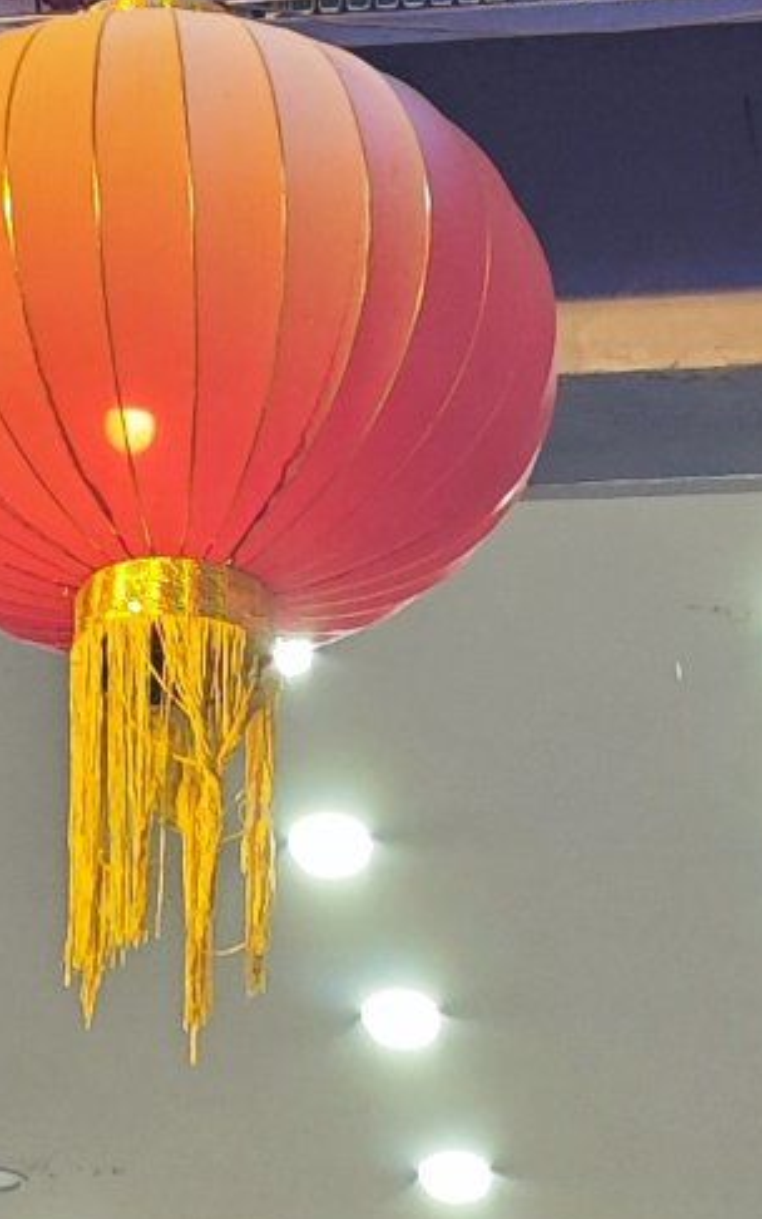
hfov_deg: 9.4
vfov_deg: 12.0
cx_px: -208
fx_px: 4549
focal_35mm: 137
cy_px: -1782
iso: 320
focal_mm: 6.68
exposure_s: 1/50
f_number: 1.42
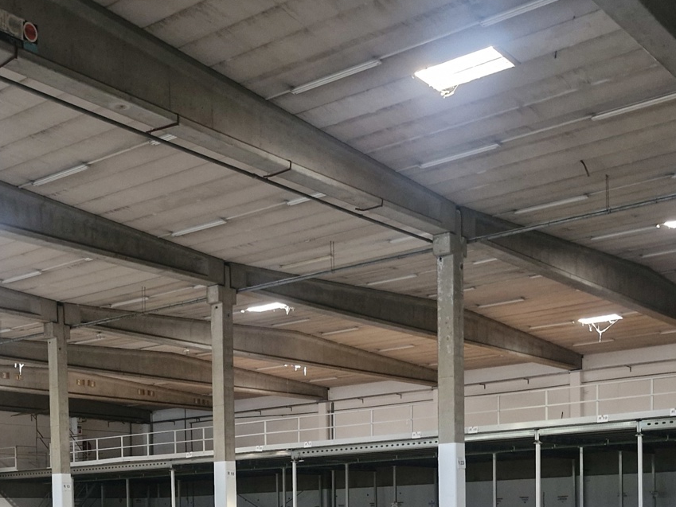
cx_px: 133
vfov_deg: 25.9
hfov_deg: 35.6
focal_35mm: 52
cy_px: 561
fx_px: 1016
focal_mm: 5.54
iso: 640
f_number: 1.8
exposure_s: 1/33
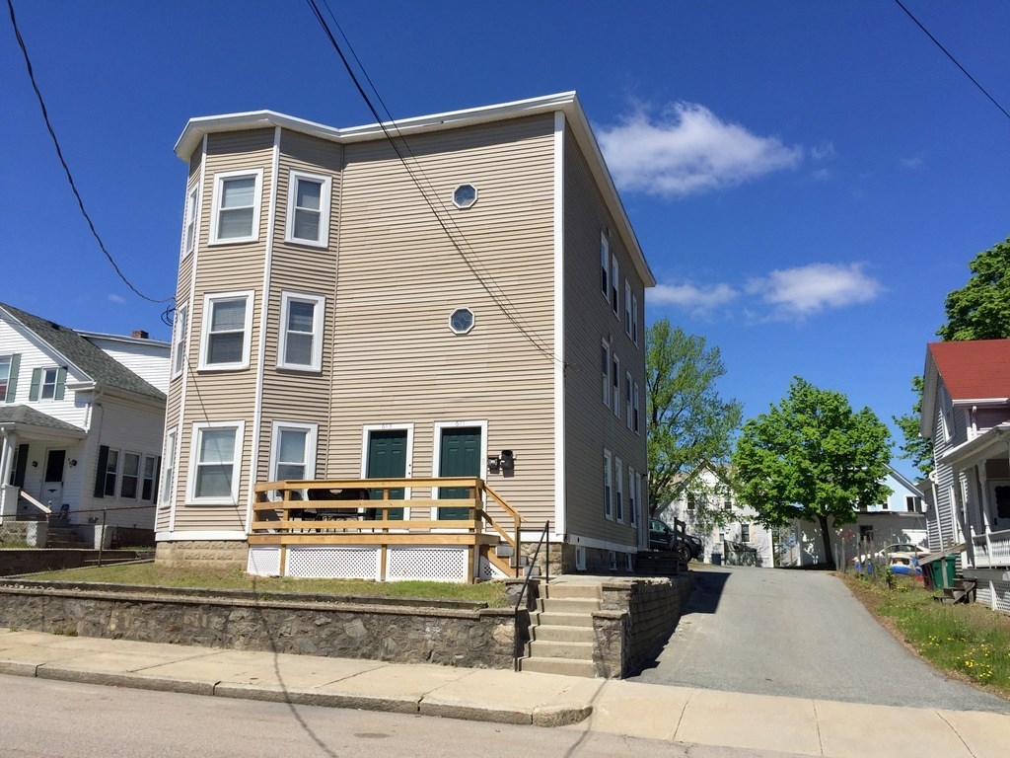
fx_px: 846
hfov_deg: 61.7
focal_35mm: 29
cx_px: 505
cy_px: 379
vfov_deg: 48.2
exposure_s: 1/2825
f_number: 2.2
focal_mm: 4.15
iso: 32
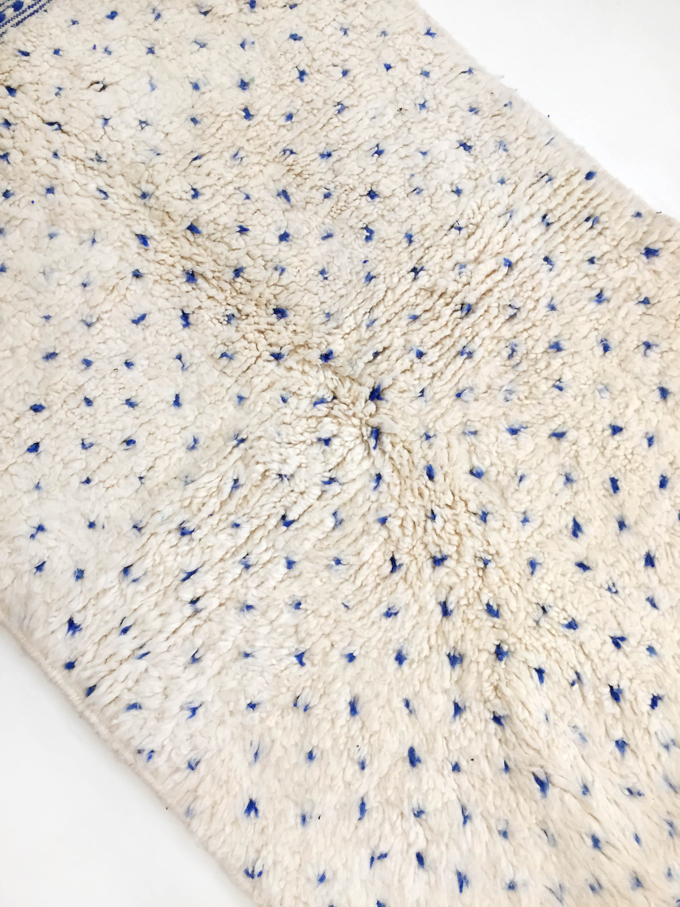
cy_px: 454
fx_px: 760
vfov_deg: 61.7
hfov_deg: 48.2
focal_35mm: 29
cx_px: 340
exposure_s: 1/33
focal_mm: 4.15
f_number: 2.2
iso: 100
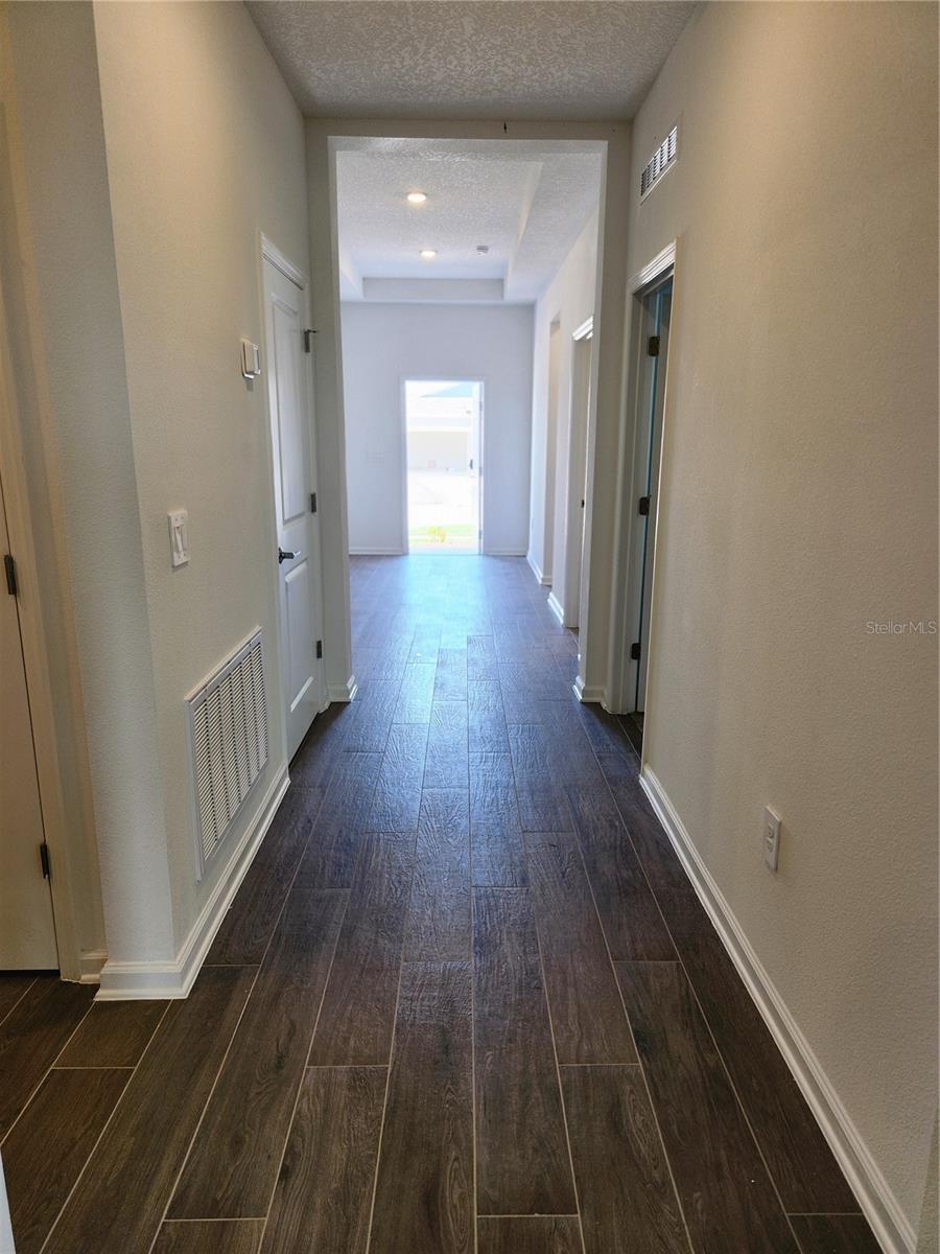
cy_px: 627
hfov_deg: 58.9
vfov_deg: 73.9
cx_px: 470
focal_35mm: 23
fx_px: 833
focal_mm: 5.4
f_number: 1.8
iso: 50
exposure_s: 1/120
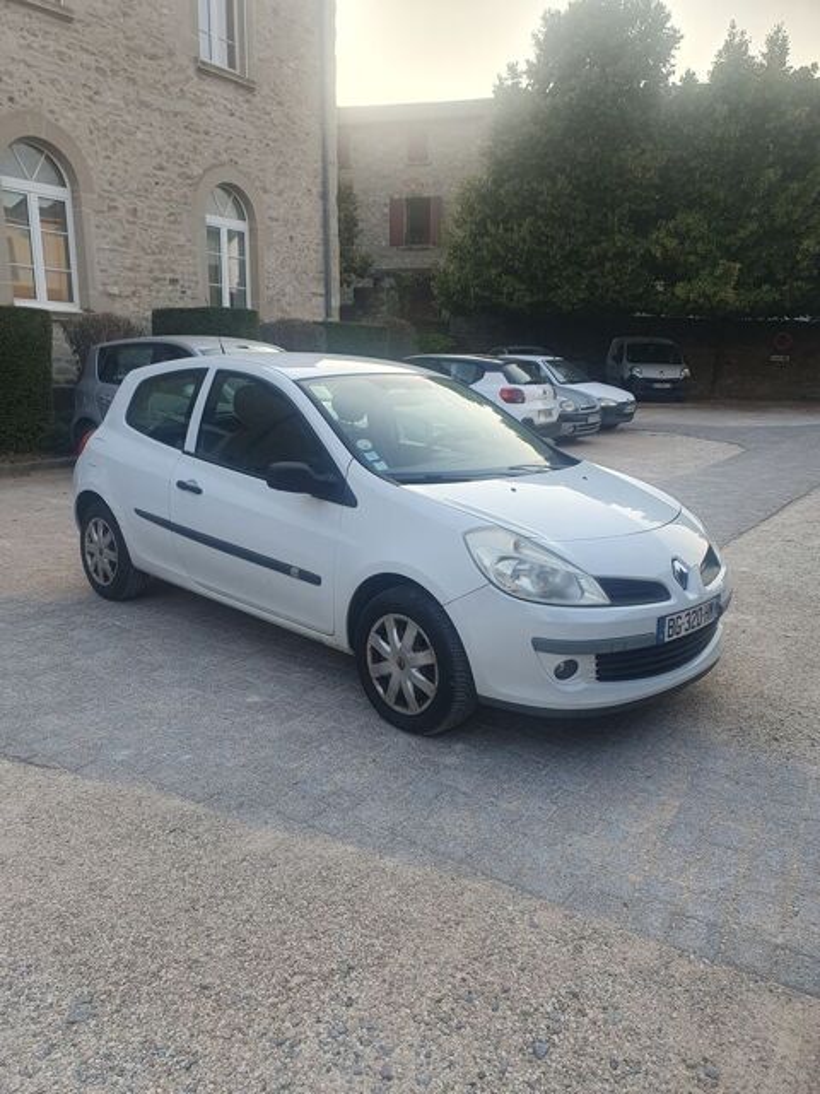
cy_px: 547
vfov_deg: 67.3
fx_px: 821
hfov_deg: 53.1
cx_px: 410
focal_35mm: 26
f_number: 2.4
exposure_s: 1/221
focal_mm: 4.32
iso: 50
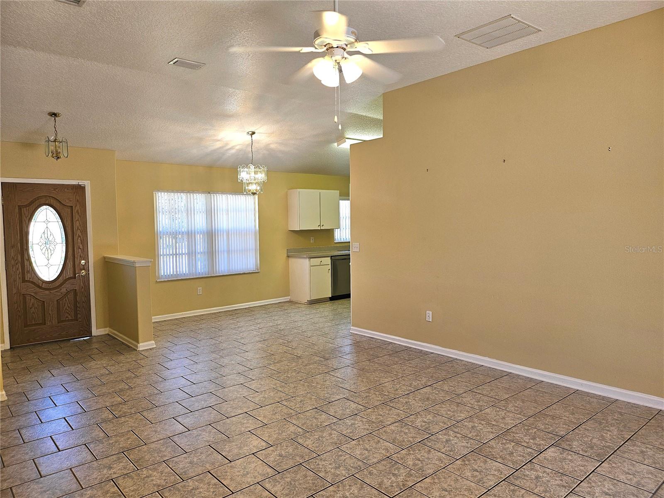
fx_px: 460
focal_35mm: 24
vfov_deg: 56.8
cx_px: 332
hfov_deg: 71.6
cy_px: 249
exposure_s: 1/100
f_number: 1.8
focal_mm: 5
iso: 100
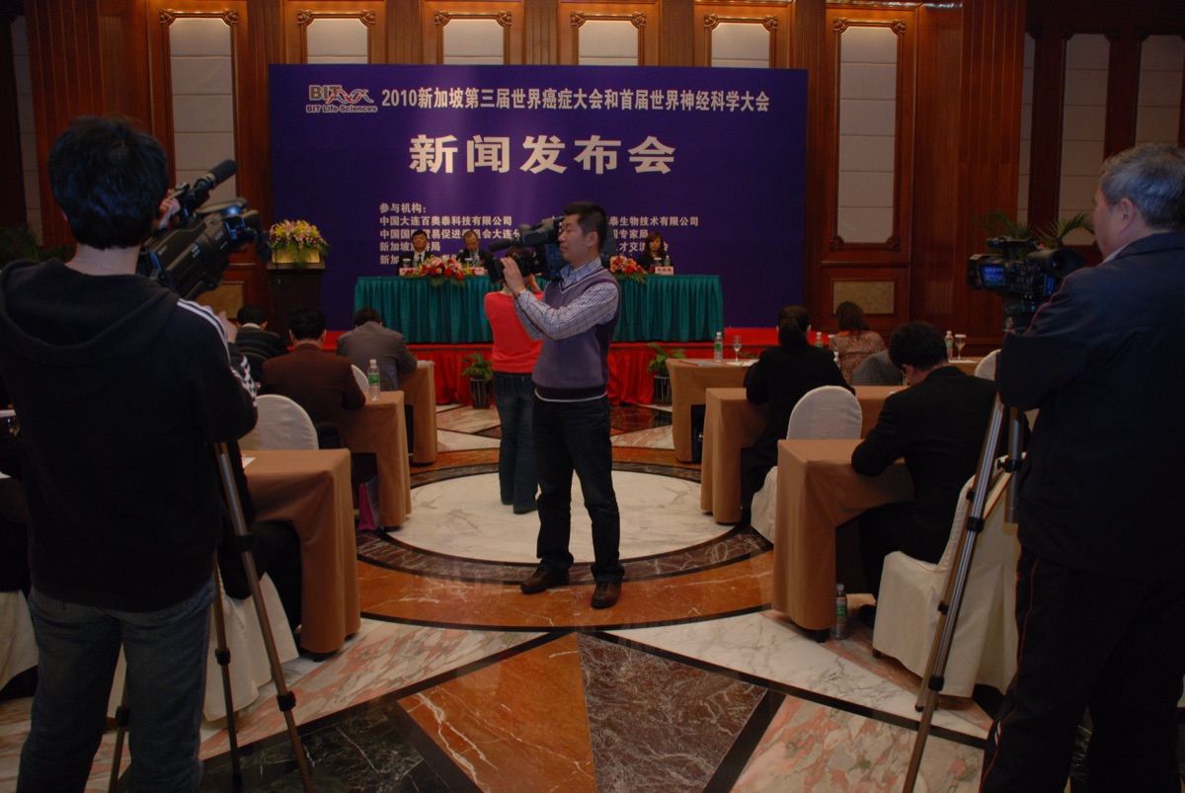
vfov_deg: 43.7
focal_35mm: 30
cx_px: 592
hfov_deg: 61.9
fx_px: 989
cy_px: 396
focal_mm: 20
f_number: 3.8
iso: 400
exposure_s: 1/60
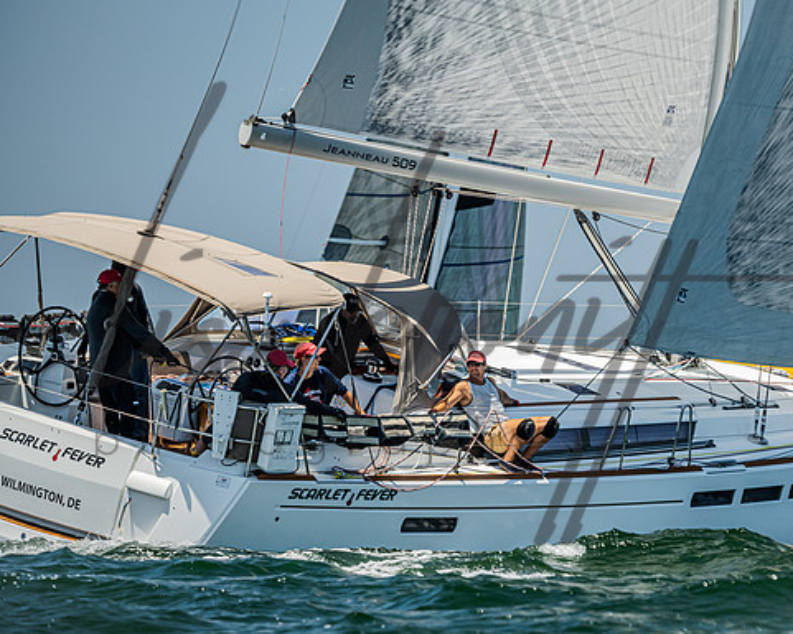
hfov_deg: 5.2
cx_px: 635
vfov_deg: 4.2
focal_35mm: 371
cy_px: 383
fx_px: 8709
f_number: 5.6
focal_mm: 240
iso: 320
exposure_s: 1/640
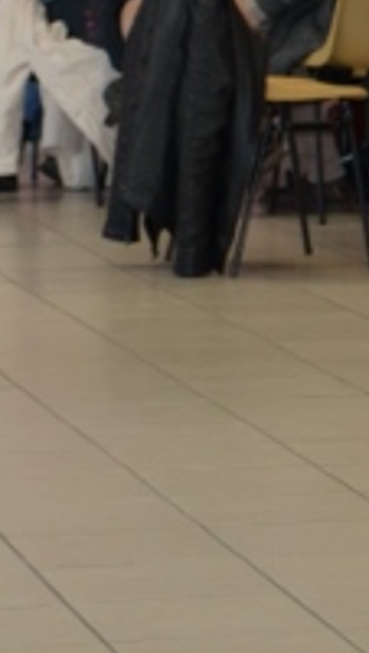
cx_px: 630
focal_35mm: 261
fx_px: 4525
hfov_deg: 4.6
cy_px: 0
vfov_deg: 8.2
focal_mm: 52
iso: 450
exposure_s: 1/60
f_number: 5
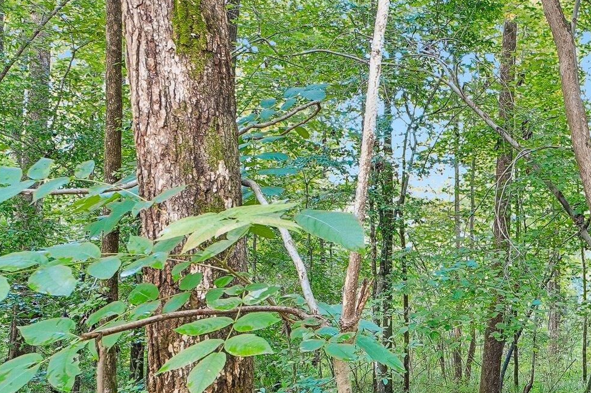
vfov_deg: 29.9
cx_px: 607
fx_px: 722
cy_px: 308
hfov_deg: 38.8
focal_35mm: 44
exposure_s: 1/2
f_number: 8
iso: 400
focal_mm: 14
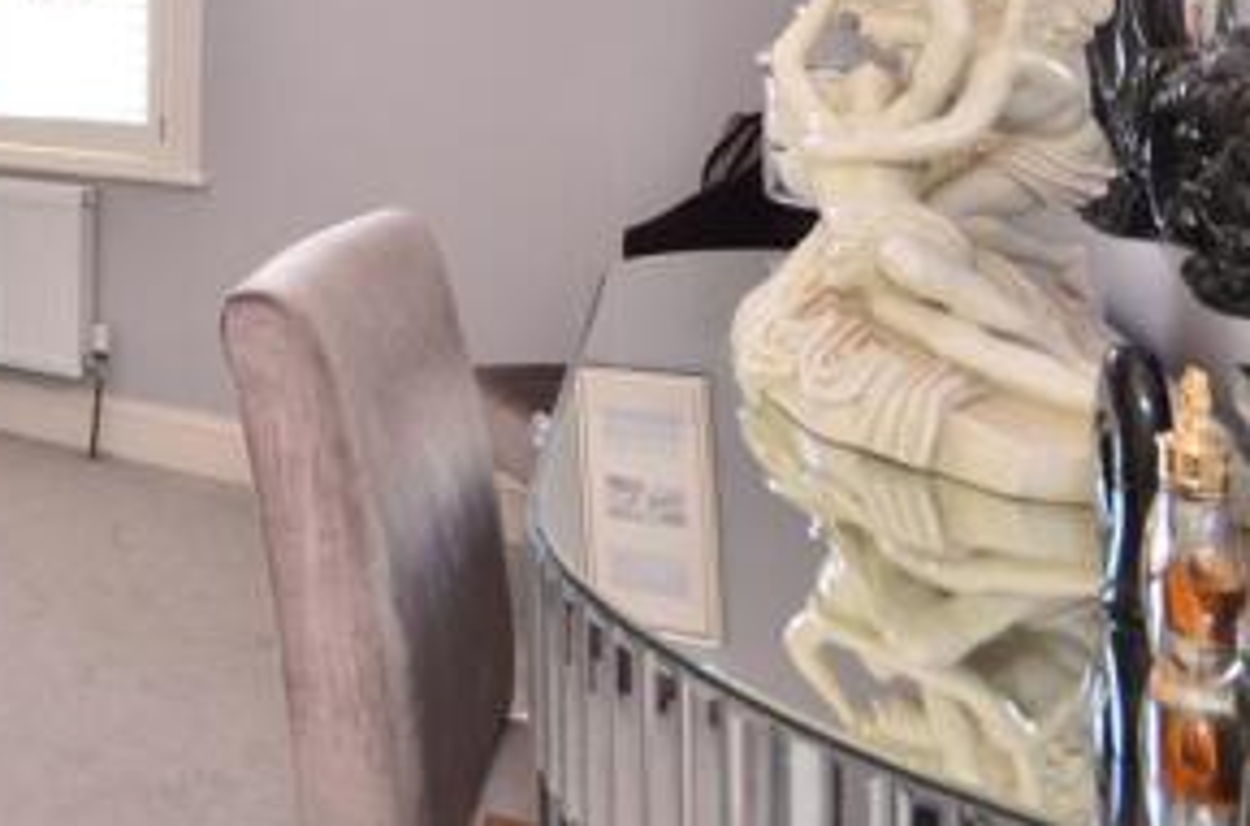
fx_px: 1177
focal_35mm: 34
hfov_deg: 44.2
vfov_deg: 34.7
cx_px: -95
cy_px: -22
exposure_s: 1/15
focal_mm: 10
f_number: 8
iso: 640
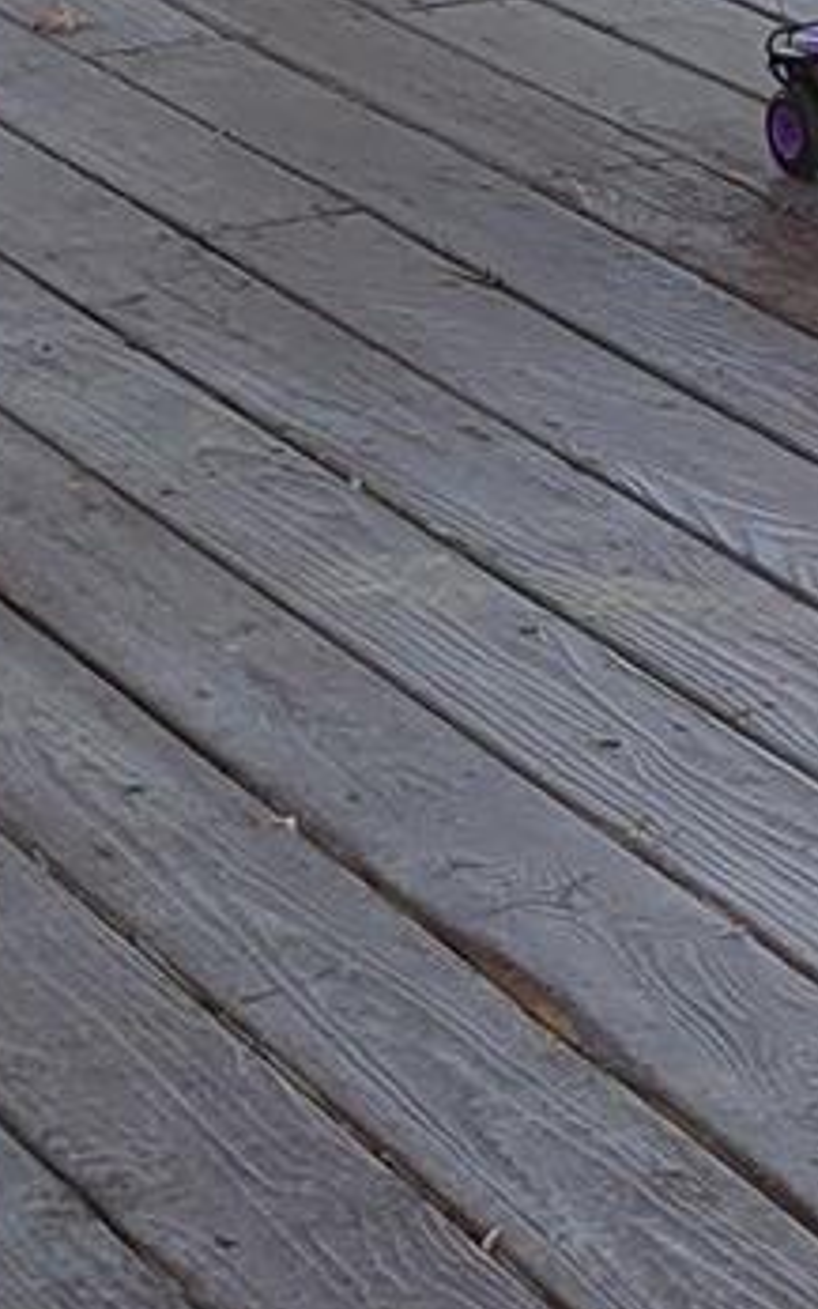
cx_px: 1572
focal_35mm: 183
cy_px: -1019
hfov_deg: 7.0
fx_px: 6525
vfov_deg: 10.8
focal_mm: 5
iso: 40
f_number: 1.8
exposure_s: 1/159
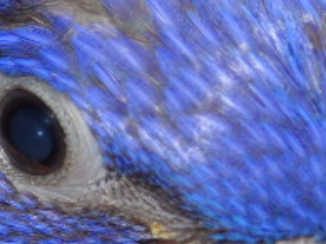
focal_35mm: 263
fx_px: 2475
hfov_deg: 7.5
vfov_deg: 5.6
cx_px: -25
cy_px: 145
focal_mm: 14.4
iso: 320
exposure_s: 1/40
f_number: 4.6
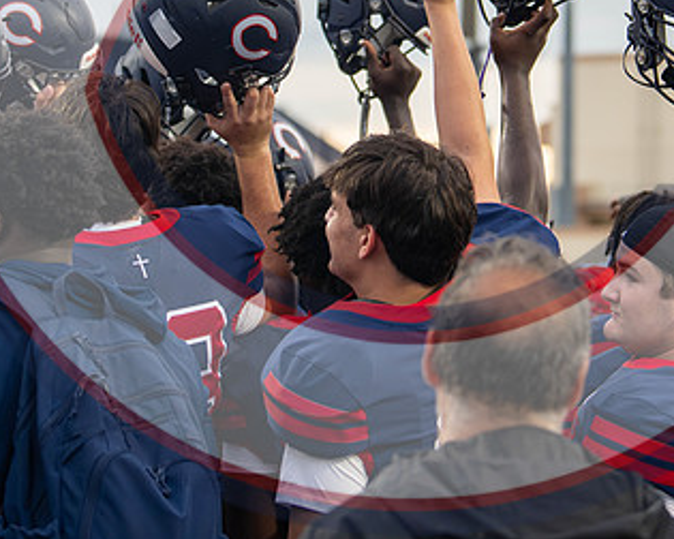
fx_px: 3670
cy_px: 46
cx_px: 332
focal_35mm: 184
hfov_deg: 10.5
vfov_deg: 8.4
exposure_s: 1/1000
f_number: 2.8
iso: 900
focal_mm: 75
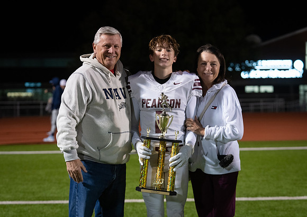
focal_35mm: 94
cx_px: 168
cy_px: 106
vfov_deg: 15.2
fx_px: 814
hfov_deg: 21.4
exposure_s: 1/320
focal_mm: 82
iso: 4000
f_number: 3.5
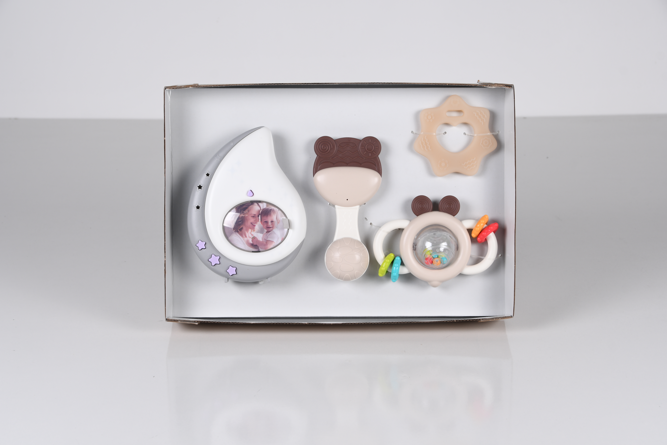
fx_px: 1519
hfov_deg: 24.8
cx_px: 334
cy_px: 222
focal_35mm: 82
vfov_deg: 16.7
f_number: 9
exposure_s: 1/100
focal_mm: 55
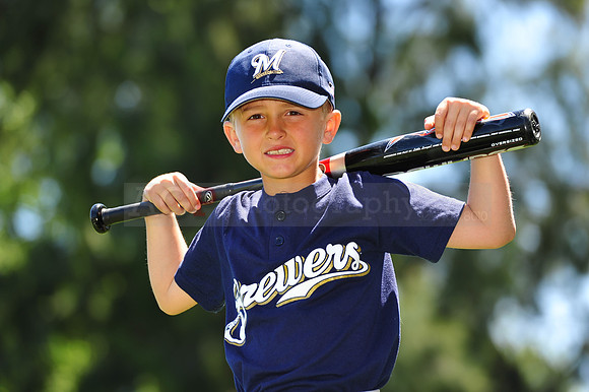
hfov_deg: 10.3
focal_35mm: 200
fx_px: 3270
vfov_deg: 6.9
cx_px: 294
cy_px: 196
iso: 200
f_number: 4
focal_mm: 200
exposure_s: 1/400
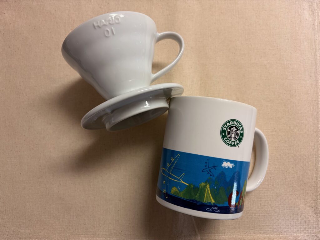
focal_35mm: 26
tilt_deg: -84.9
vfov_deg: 53.1
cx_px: 160
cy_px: 120
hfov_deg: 67.3
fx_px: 240
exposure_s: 1/50
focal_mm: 5.96
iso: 80
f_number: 1.6
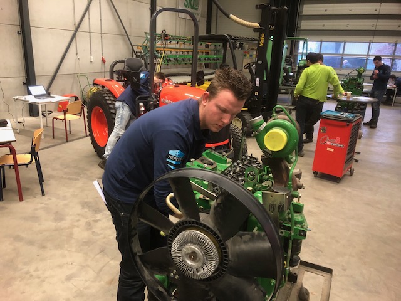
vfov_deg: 48.2
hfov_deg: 61.7
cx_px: 200
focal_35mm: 29
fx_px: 336
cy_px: 150
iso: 100
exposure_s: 1/11
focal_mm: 3.99
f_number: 1.8
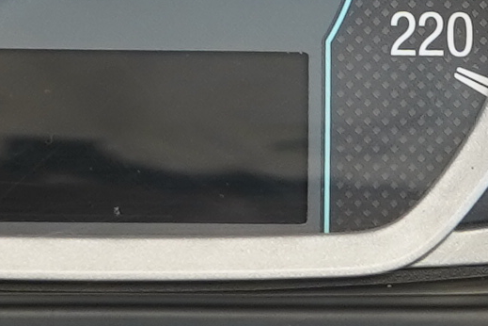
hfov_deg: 11.3
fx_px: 2467
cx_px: 254
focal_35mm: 182
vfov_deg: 7.2
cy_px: -346
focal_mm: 16
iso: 320
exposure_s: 1/60
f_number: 4
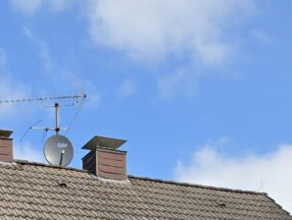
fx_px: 667
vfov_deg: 16.3
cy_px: 368
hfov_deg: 24.2
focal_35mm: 79
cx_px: 43
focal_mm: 6.5
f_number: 1.4
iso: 64
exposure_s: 1/3809
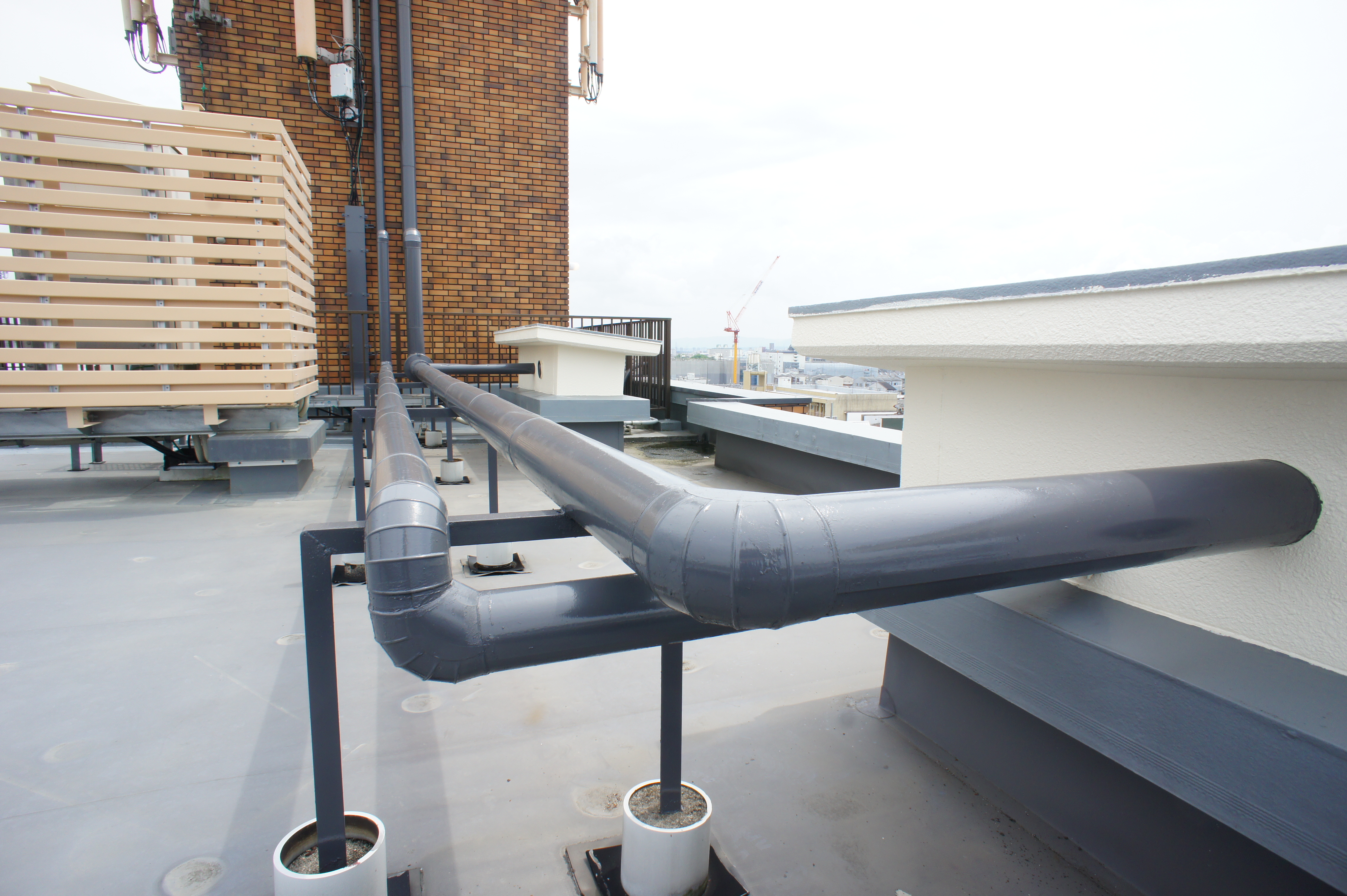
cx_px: 674
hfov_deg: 73.8
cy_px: 448
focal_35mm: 24
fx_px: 897
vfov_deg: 53.1
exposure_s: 1/125
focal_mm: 16
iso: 200
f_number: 11
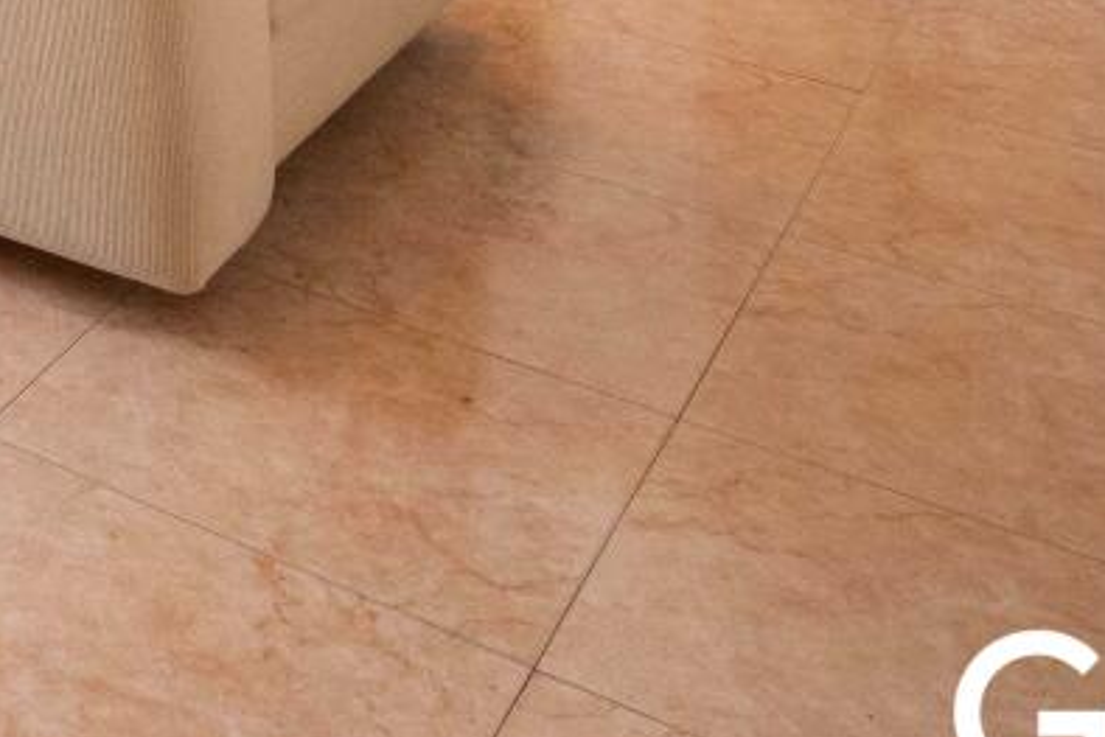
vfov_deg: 14.0
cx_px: -813
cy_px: -982
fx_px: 2180
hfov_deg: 20.9
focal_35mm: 71
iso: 1400
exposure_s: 1/60
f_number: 9
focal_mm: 14
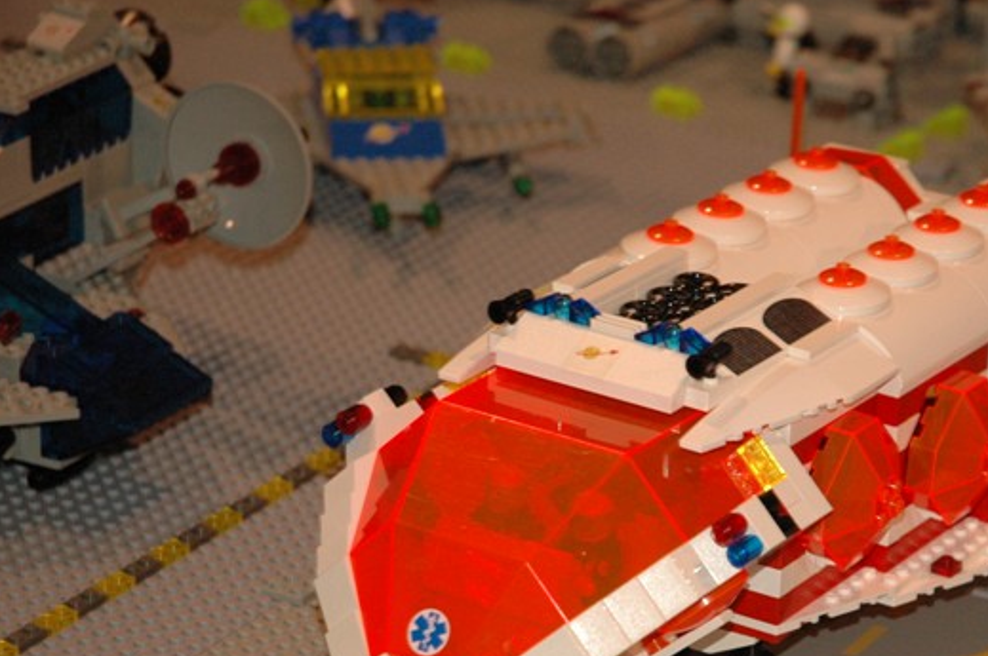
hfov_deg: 12.7
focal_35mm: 162
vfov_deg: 8.4
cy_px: 458
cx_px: 695
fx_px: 4442
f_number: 4.5
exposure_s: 1/60
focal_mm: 70
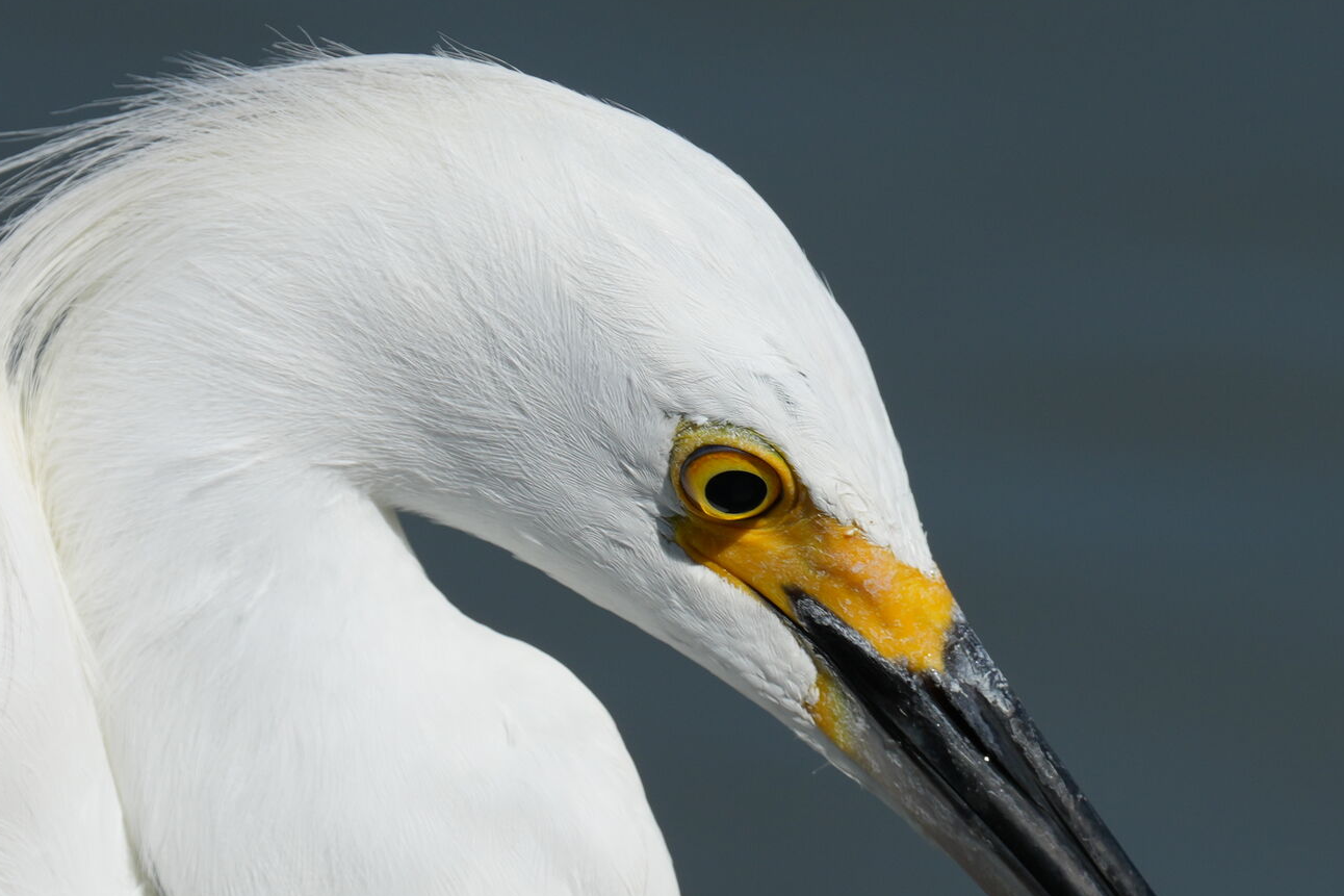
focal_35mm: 1742
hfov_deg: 1.2
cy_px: 993
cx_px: 601
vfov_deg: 0.8
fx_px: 65022
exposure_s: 1/1250
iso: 160
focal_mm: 521
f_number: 6.3
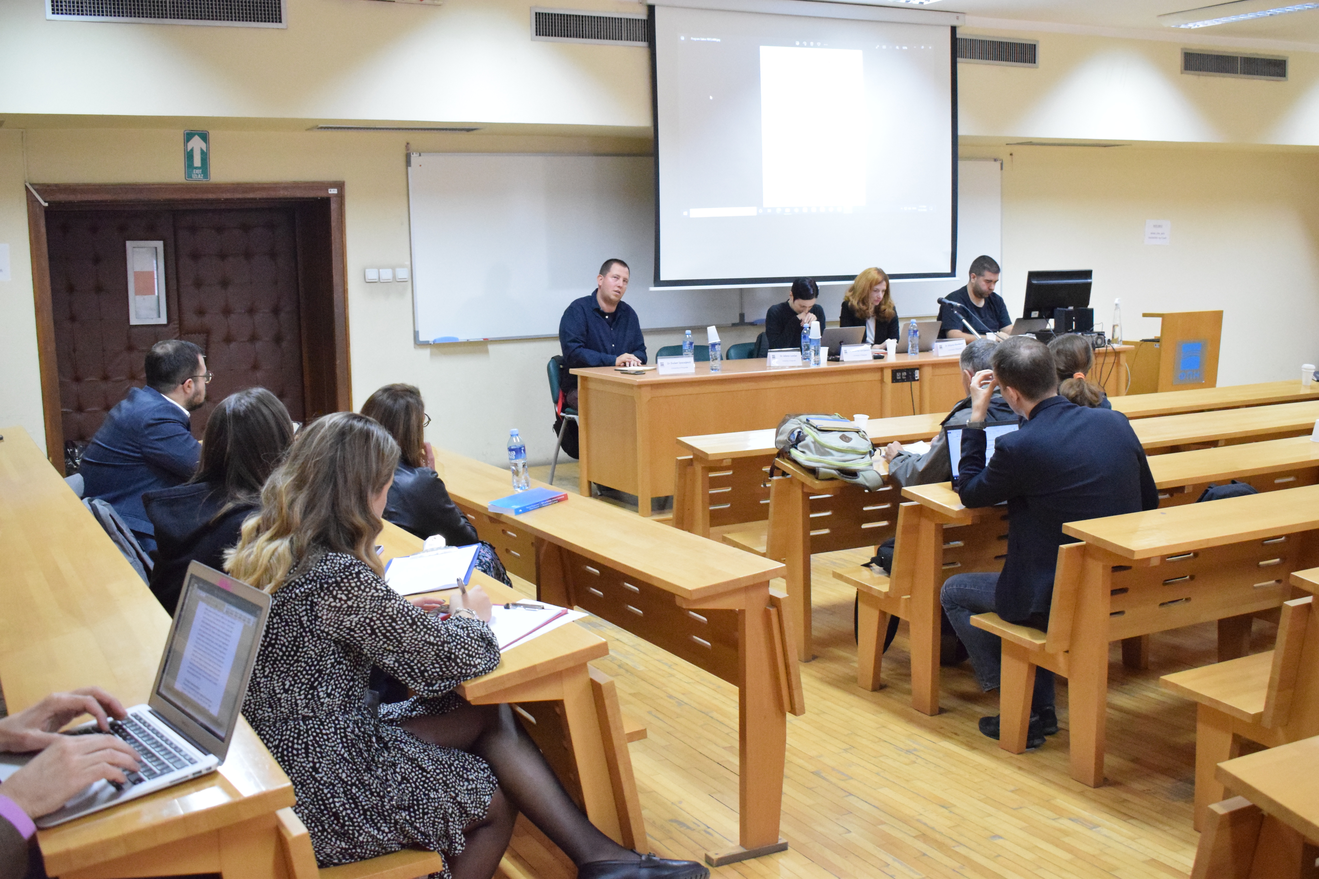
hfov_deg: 49.6
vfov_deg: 34.2
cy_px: 440
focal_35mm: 39
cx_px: 660
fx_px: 1429
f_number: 5.6
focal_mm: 26
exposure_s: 1/100
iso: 6400
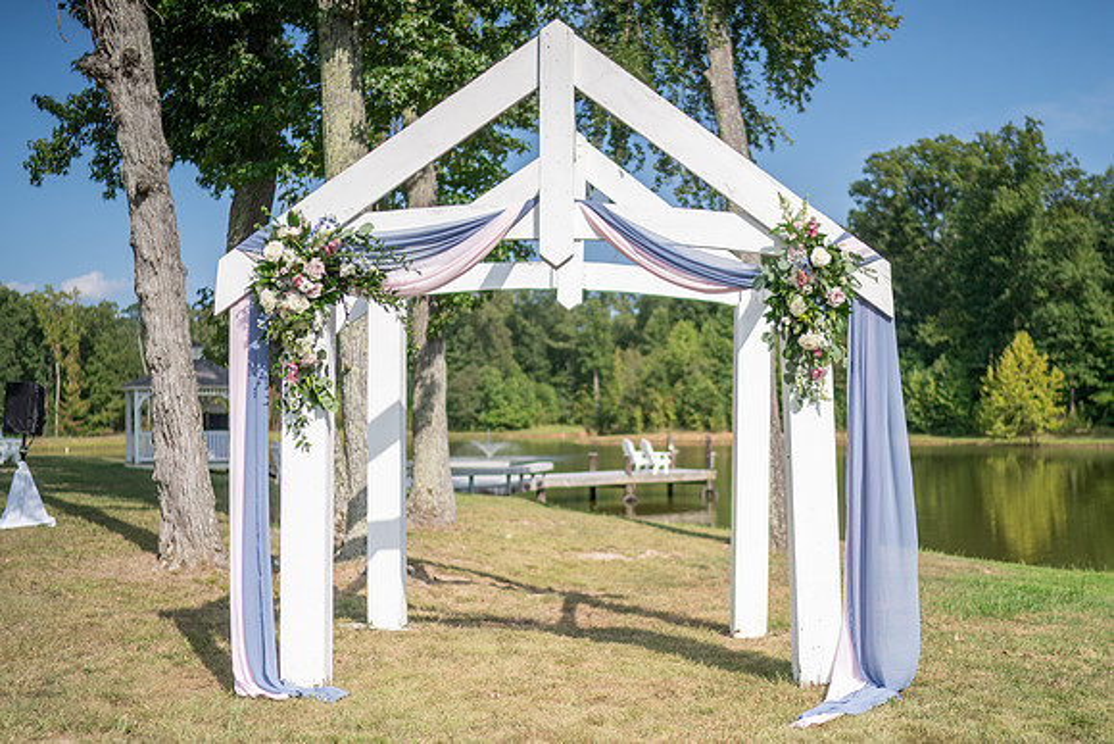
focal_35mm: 38
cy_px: 376
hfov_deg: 50.1
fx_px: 1190
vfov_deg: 34.7
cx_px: 611
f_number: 1.4
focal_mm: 35
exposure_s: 1/8000
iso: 100
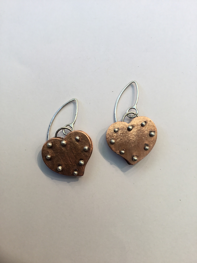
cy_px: 132
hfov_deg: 45.4
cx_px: 98
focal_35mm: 31
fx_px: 235
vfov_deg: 58.4
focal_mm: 3.3
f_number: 2.4
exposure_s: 1/60
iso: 32
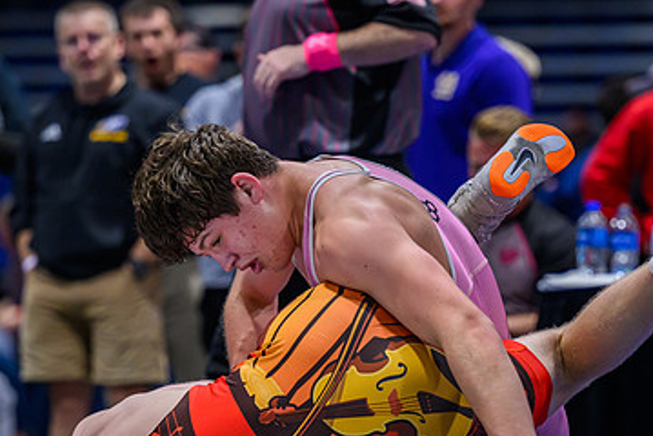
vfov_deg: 4.7
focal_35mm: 290
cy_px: 313
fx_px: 5264
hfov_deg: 7.1
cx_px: 321
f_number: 2.8
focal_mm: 140
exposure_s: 1/800
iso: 3200
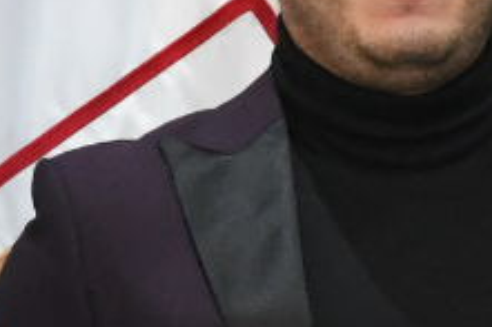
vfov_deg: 1.7
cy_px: 516
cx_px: 646
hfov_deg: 2.5
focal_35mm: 822
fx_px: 11225
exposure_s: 1/125
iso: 5000
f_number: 6.3
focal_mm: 75
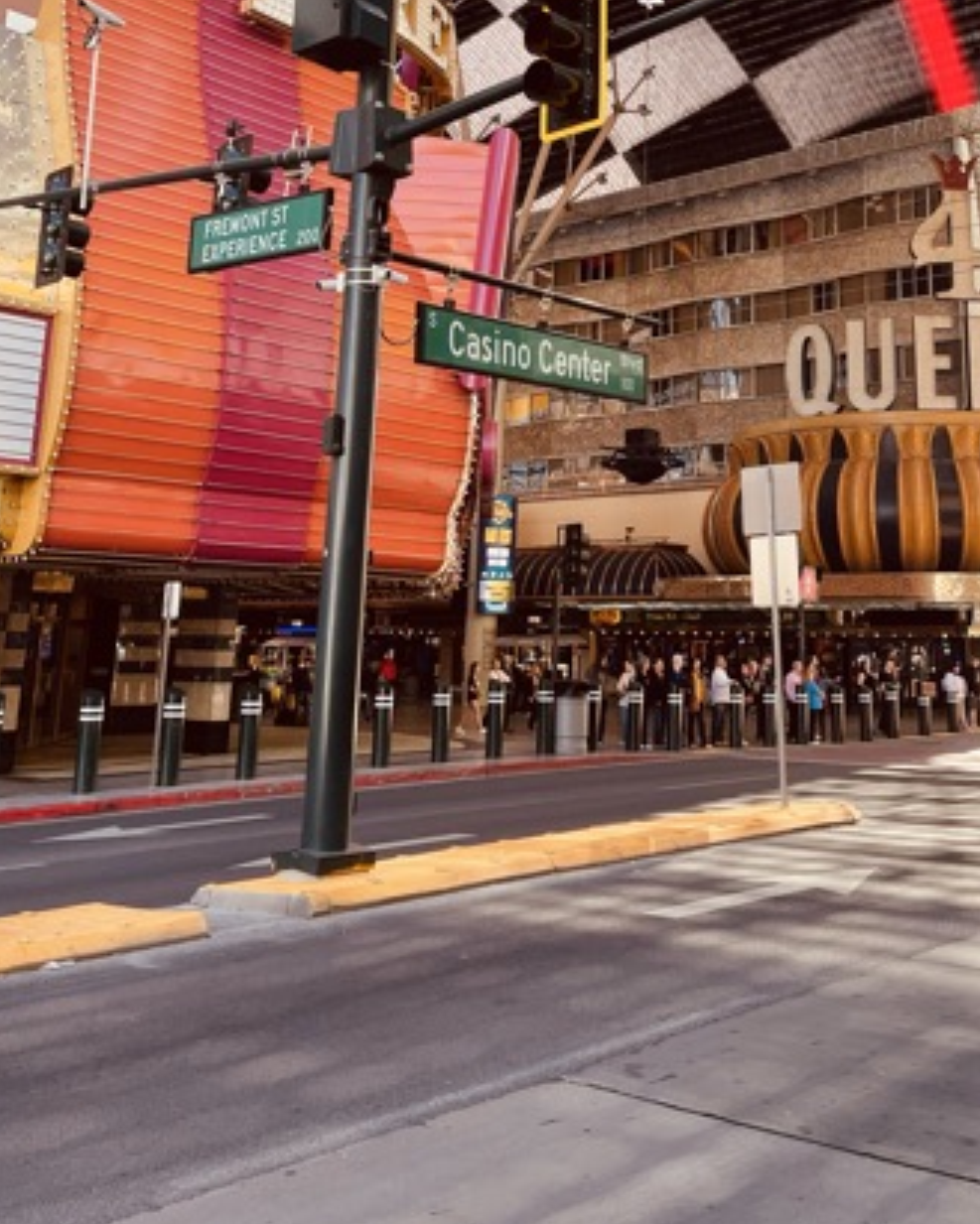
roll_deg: -0.9
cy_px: 292
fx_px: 1377
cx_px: 649
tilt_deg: +13.2
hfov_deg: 38.7
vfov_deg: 46.1
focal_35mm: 38
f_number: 1.6
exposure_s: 1/321
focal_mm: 5.1
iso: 32
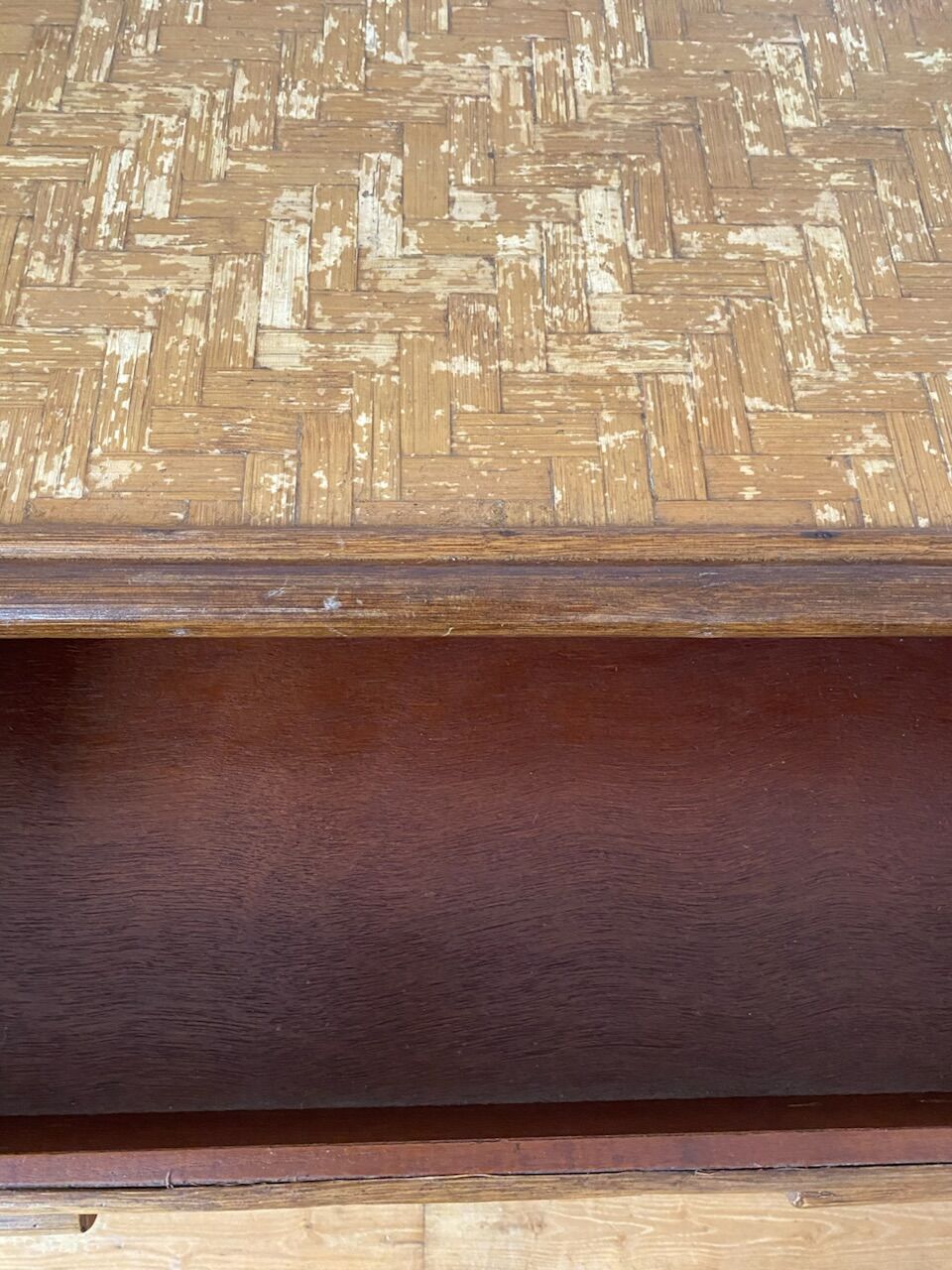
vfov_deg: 67.3
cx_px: 476
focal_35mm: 26
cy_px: 635
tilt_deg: -64.9
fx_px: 953
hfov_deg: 53.1
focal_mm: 4.25
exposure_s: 1/51
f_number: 1.8
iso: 500
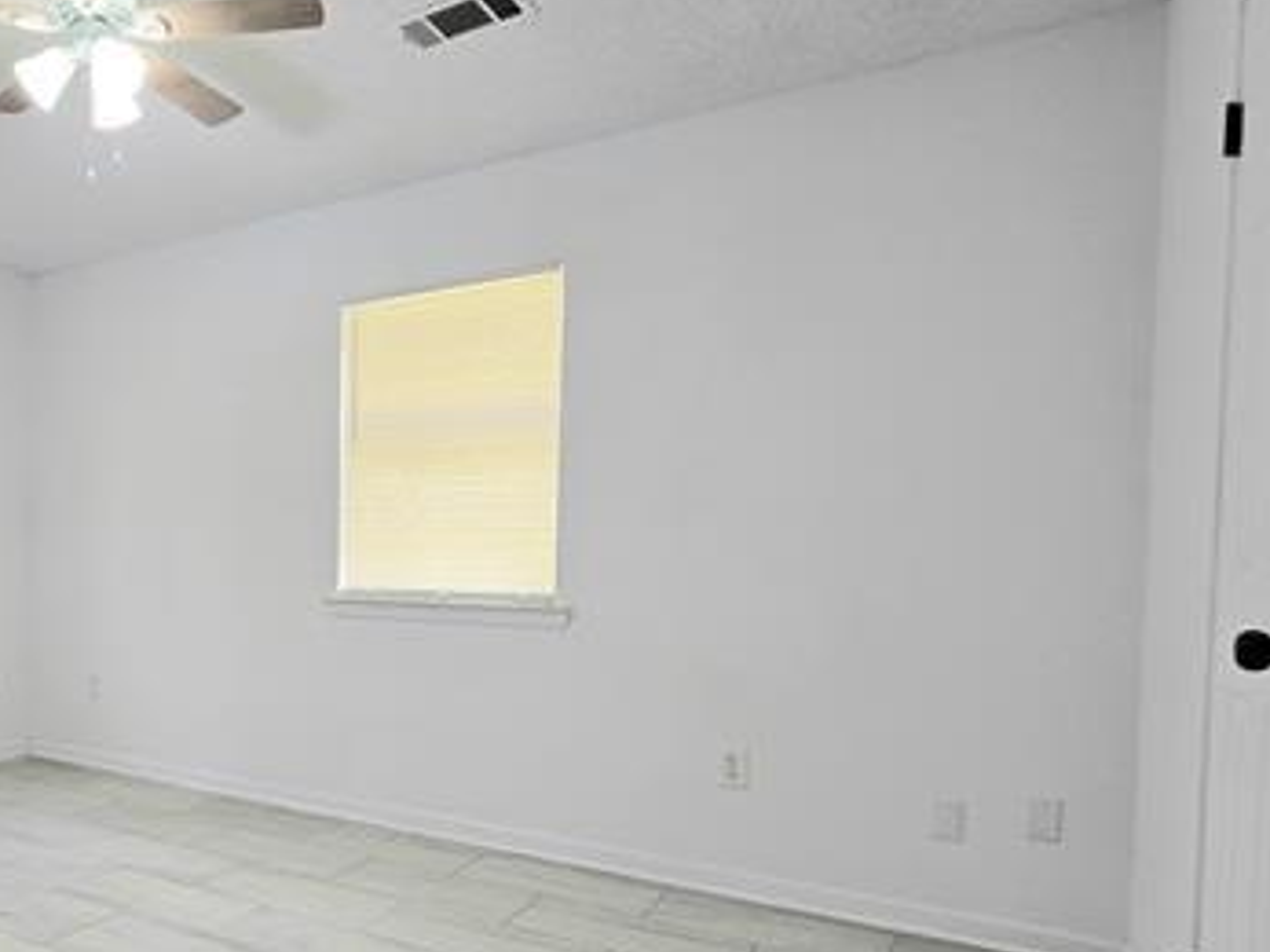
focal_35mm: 24
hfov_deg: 65.0
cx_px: 249
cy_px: 586
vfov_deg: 56.2
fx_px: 880
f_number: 2.2
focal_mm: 2.2
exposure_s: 1/60.2
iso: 64
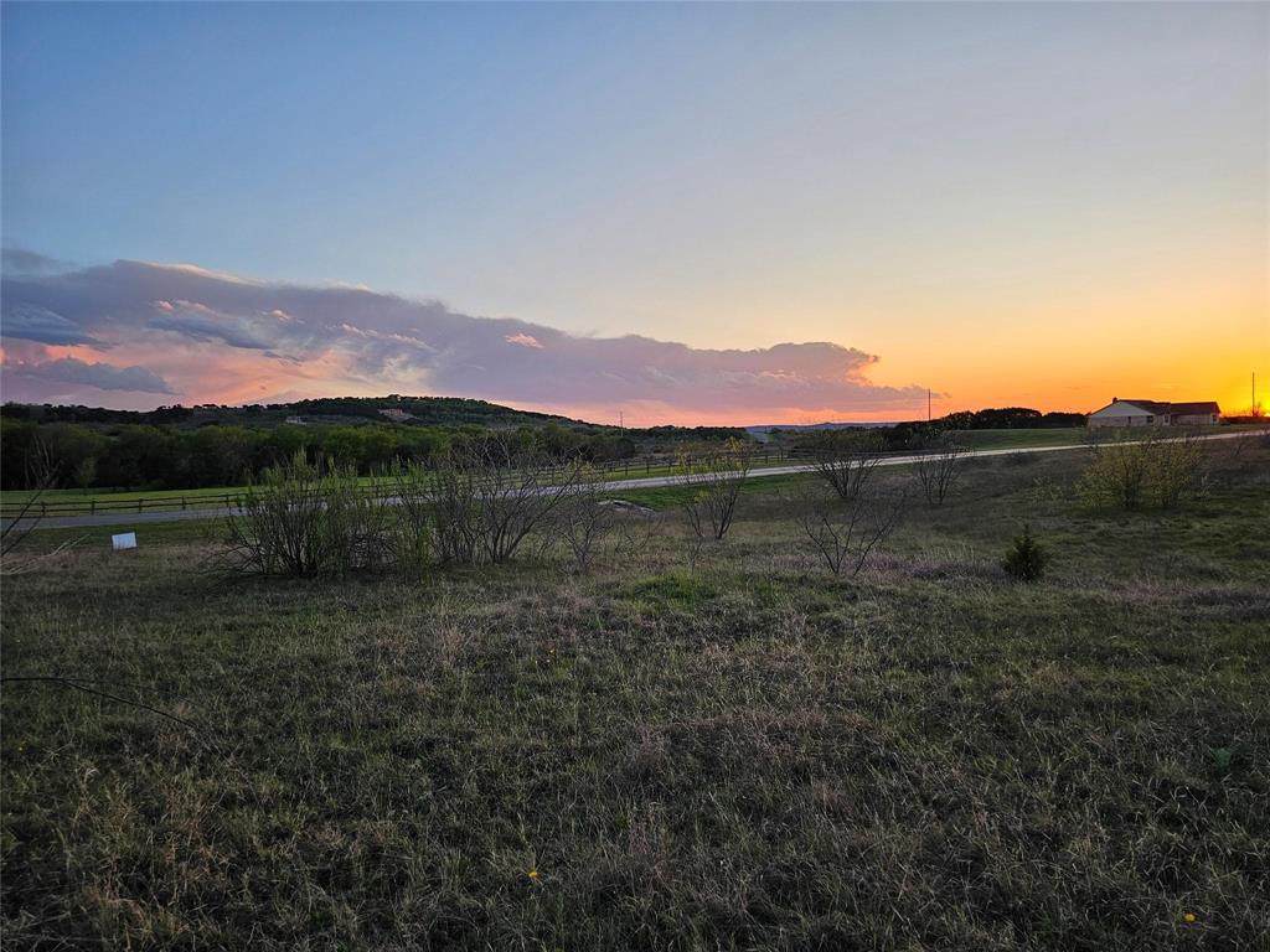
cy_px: 476
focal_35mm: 23
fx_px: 844
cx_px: 635
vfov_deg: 58.9
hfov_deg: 73.9
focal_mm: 6.3
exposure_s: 1/180
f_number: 1.7
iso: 25
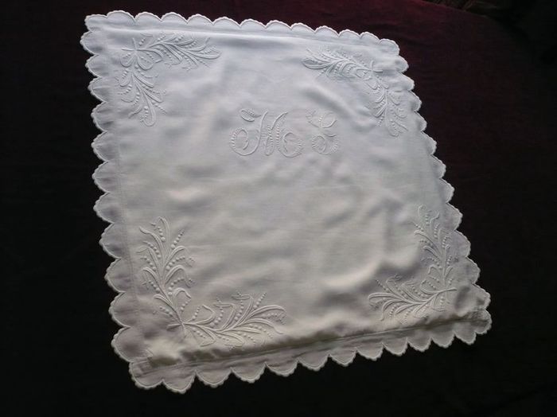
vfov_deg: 40.7
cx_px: 278
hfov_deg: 52.7
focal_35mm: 35
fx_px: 563
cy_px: 208
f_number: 2.8
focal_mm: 5.8
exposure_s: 1/640
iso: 400
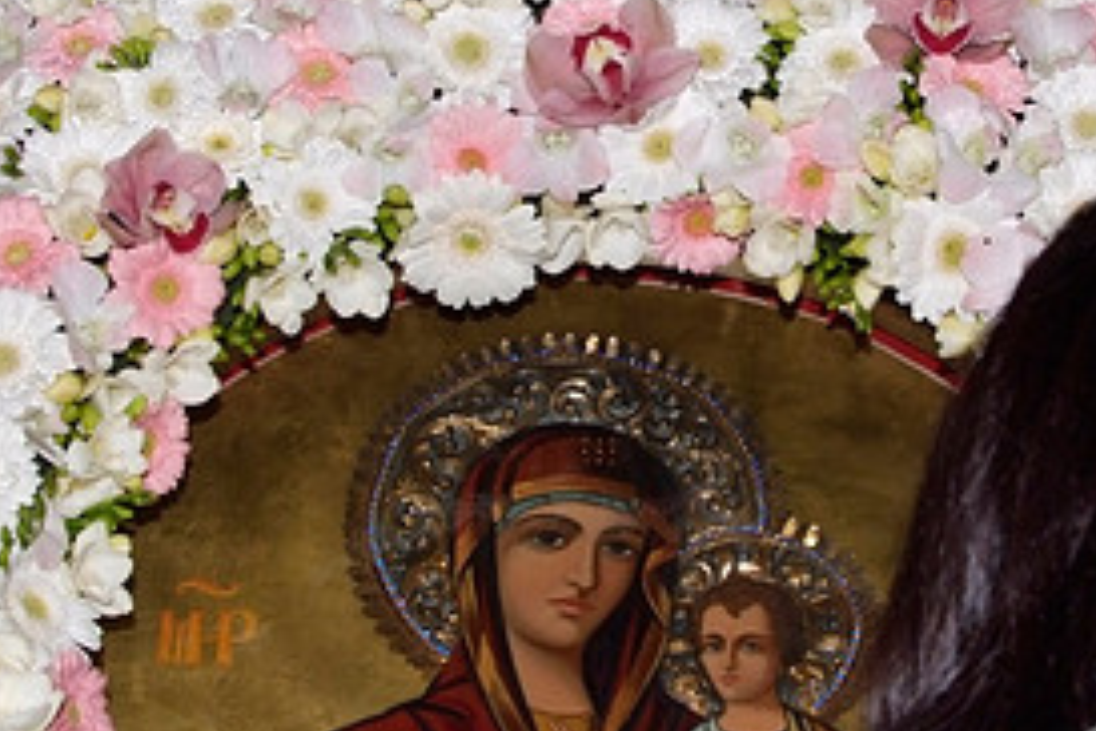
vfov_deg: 16.4
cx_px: 670
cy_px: 466
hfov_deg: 24.4
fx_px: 2527
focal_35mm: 83
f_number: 9.5
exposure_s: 1/60
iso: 800
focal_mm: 26
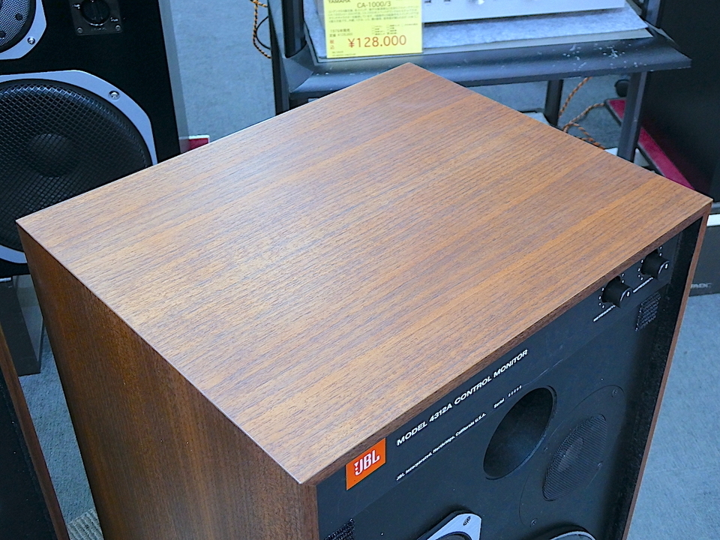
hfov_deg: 42.9
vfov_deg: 32.9
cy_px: 270
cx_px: 360
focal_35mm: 44
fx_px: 915
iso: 200
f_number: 3.9
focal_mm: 7.8
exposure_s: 1/8
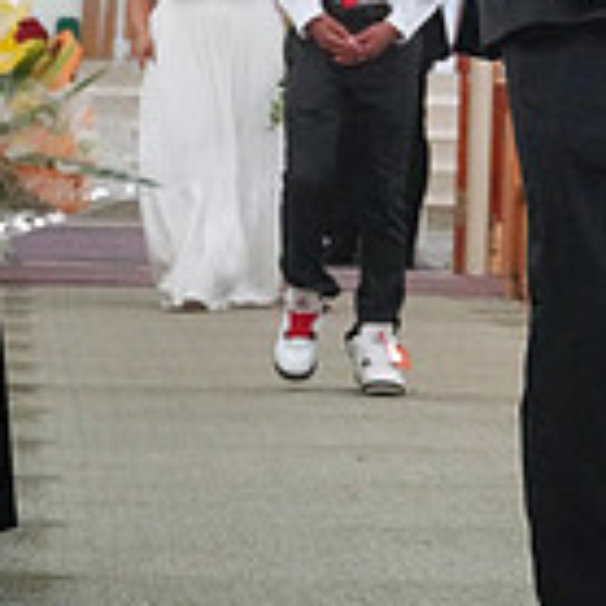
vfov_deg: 6.5
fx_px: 5229
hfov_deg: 6.6
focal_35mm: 264
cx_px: 641
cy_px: -340
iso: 6400
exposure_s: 1/100
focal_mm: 64
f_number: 5.6
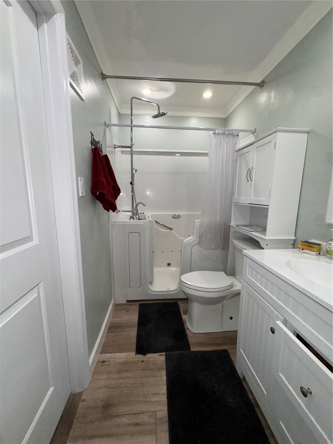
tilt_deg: -8.8
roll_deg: -0.2
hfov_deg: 85.7
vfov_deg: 102.1
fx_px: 180
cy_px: 222
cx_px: 166
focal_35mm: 14
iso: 125
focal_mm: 2.22
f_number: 2.2
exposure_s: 1/120
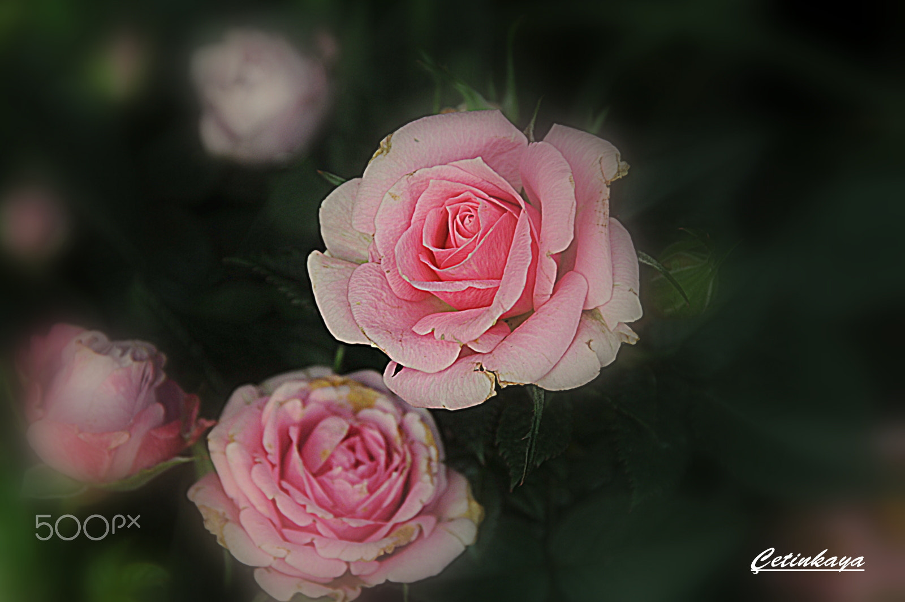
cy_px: 301
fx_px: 3089
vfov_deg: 11.1
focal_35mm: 123
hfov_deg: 16.7
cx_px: 452
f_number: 6.3
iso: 200
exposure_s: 1/160
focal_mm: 82
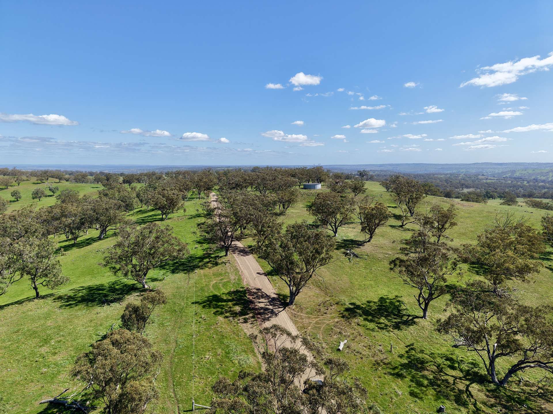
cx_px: 276
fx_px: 383
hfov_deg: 71.6
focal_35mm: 24
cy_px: 207
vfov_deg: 56.8
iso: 180
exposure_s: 1/3200
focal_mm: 8.67
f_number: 1.8
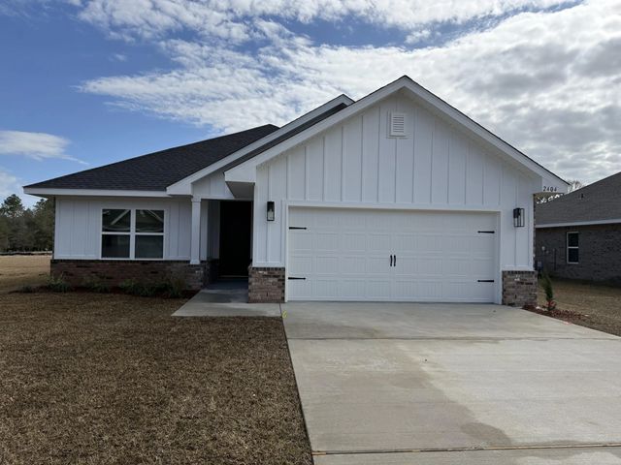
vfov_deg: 56.8
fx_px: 431
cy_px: 232
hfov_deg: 71.6
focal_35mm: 24
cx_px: 310
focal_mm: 6.76
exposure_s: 1/9091
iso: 100
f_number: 1.78
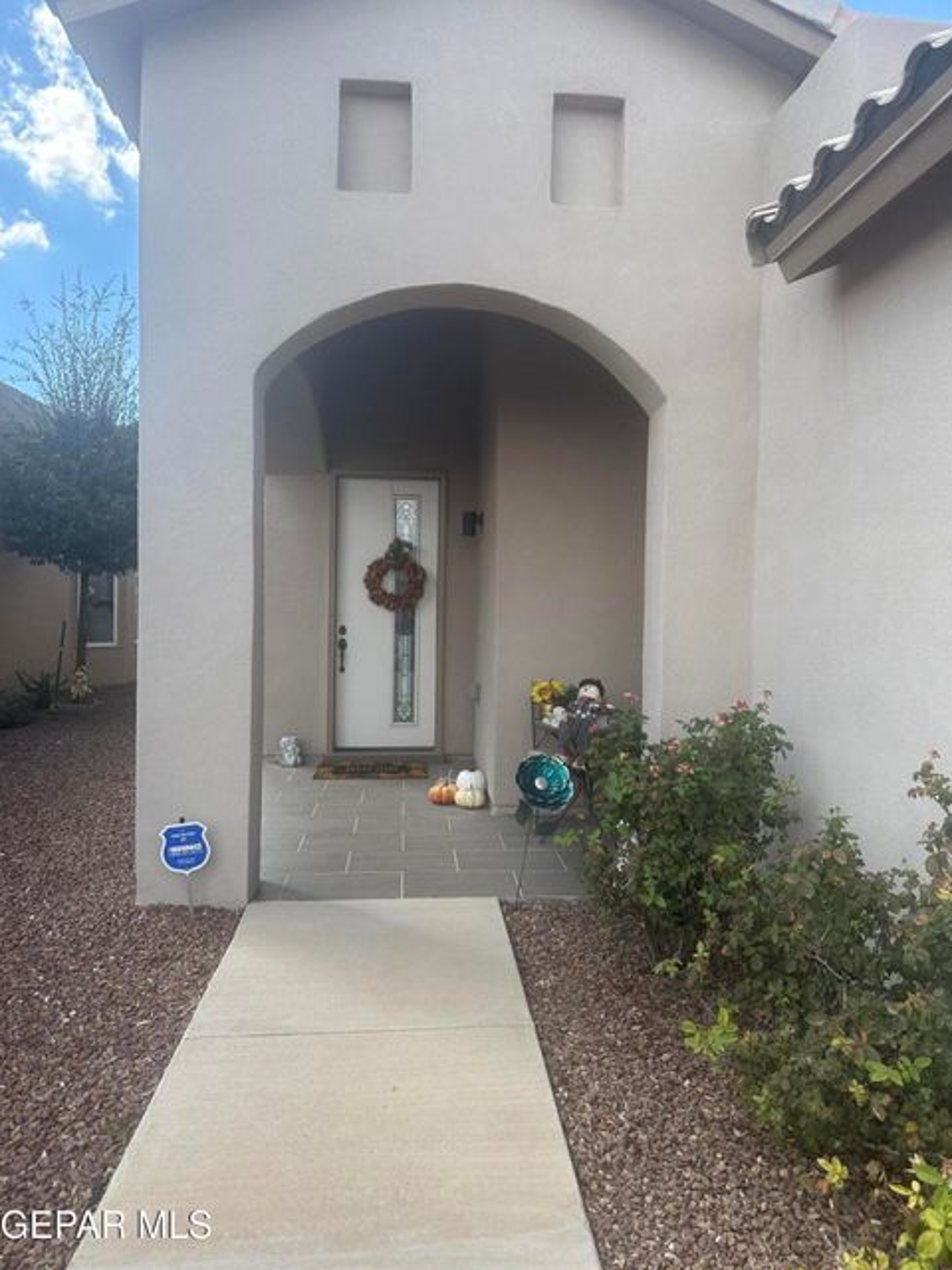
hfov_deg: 54.9
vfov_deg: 69.4
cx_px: 492
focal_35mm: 25
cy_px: 624
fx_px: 917
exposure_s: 1/1453
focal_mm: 6.86
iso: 80
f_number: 1.78
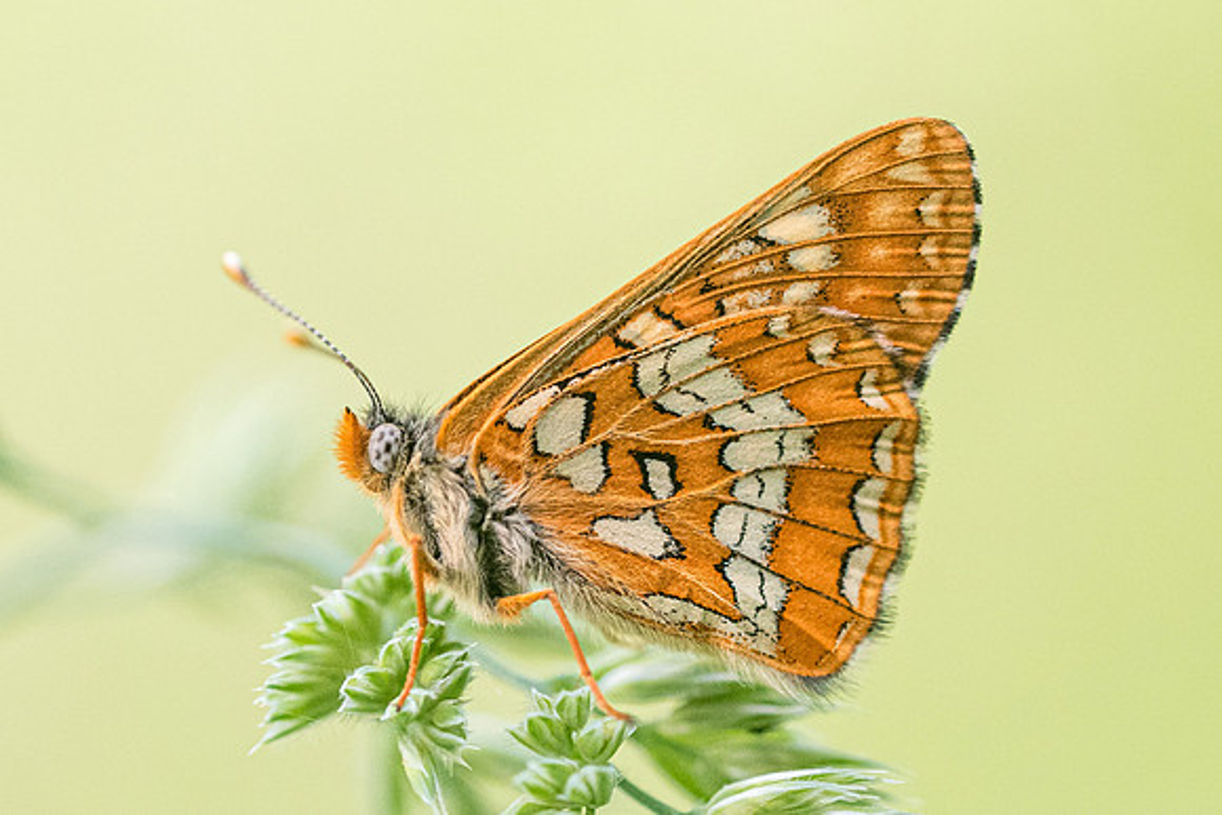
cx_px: 710
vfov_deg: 3.4
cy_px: 473
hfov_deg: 5.2
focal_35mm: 400
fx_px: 13569
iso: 1250
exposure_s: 1/200
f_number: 4.5
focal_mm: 150
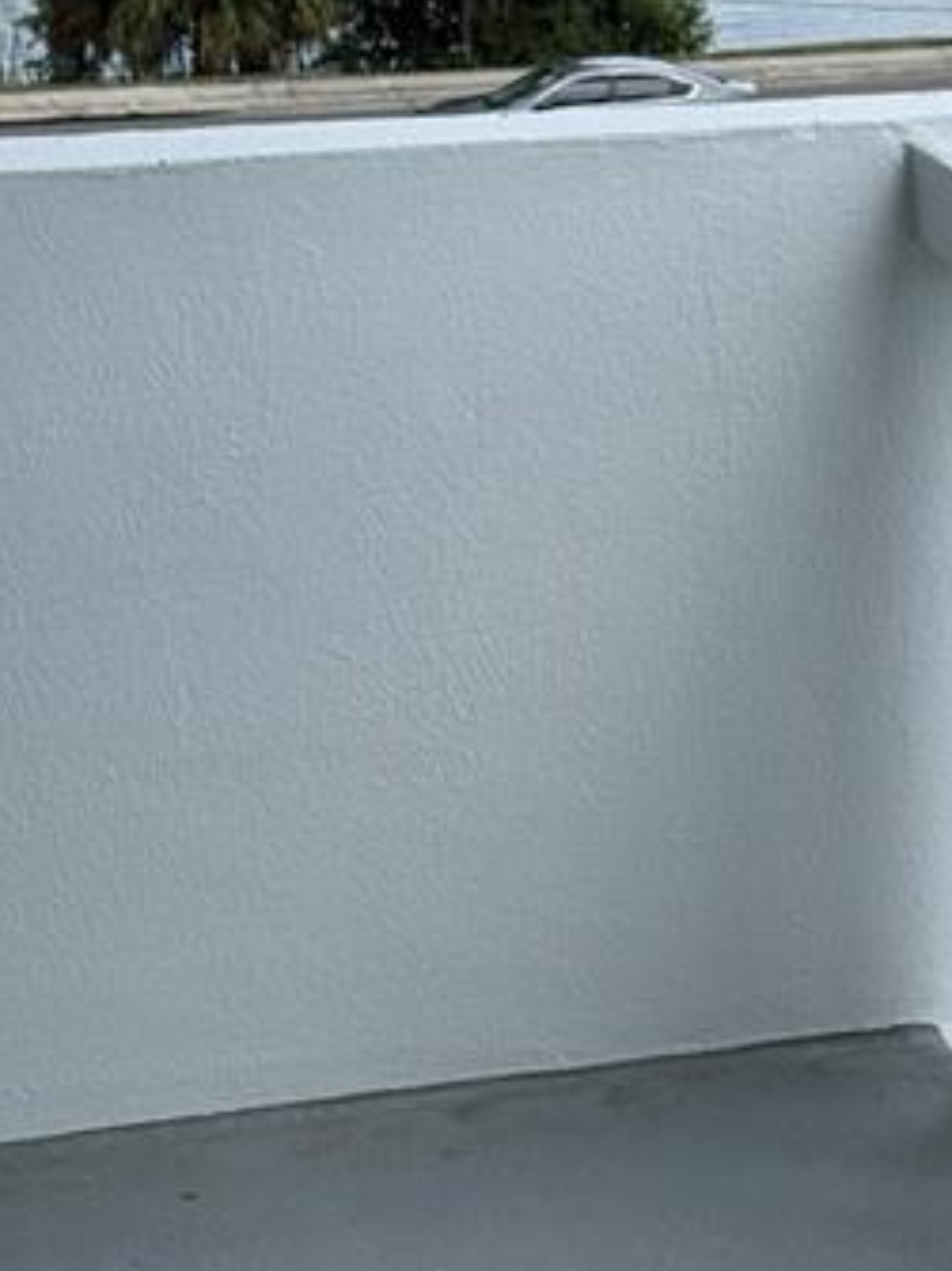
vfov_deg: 22.7
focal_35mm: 86
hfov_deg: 16.8
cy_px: 812
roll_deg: -0.7
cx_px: 910
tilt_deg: -22.2
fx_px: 3156
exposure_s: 1/2604
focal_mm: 6.76
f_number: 1.78
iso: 80
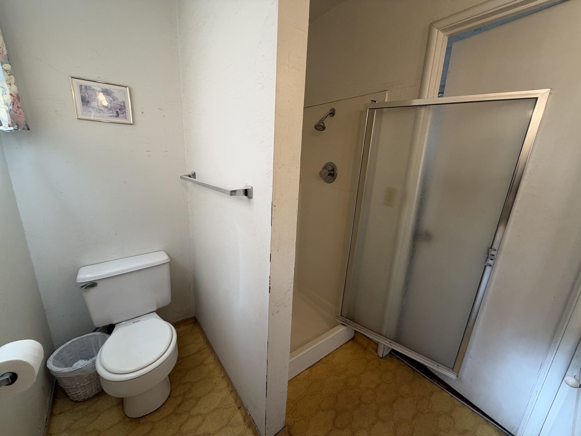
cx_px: 290
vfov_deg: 85.7
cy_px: 218
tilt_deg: -14.6
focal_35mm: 14
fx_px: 235
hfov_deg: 102.1
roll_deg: -2.3
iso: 200
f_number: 2.2
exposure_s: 1/120
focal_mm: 2.22
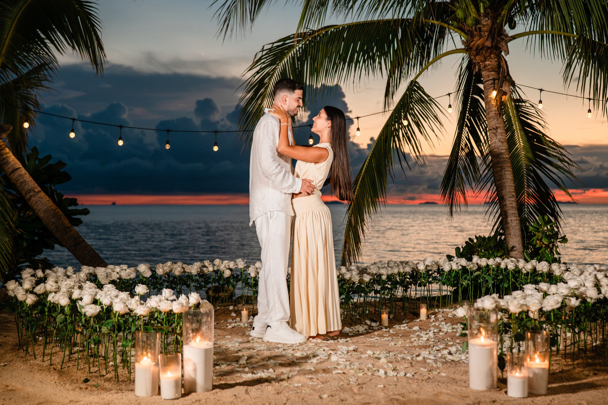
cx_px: 310
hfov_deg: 38.8
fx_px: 864
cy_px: 200
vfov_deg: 26.4
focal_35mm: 51
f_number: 3.2
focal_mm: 50
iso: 5000
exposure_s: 1/400
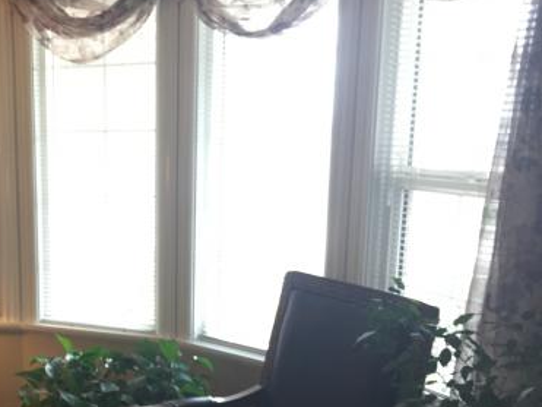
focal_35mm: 50
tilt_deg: -9.9
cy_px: 274
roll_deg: +1.1
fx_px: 783
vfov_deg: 28.9
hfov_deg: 36.5
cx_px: 86
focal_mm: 4.15
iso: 125
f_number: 2.2
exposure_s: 1/30
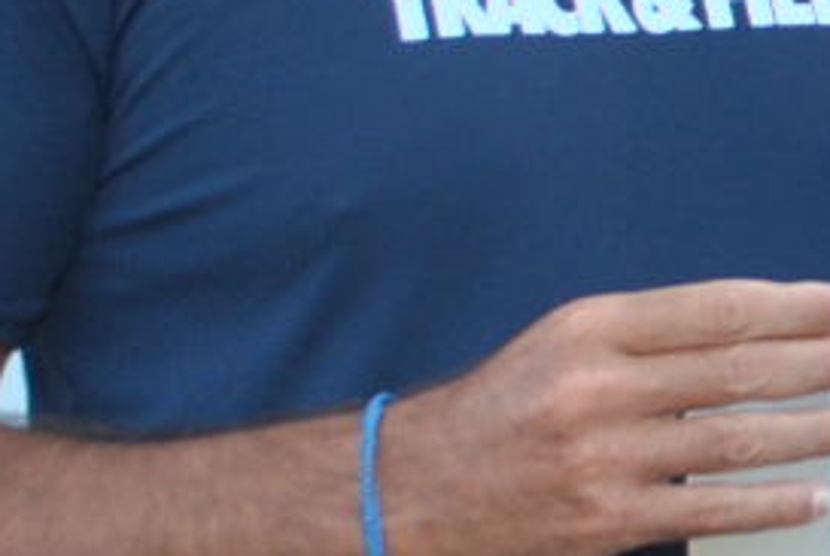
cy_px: -67
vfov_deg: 5.9
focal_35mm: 234
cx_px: 2013
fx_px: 5404
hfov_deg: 8.1
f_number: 5.6
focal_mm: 22
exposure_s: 1/80
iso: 200
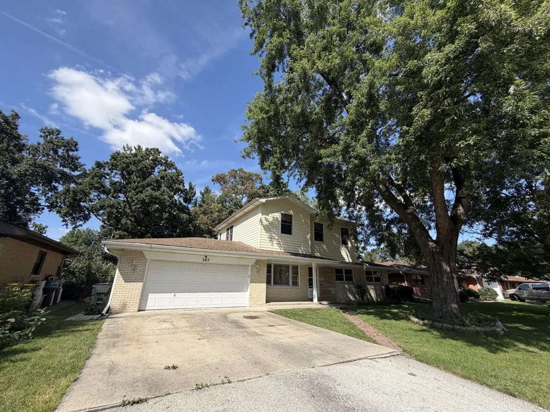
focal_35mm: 14
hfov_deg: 102.1
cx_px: 275
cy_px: 206
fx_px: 222
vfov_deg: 85.7
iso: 25
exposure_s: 1/770
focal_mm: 2.22
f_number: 2.2
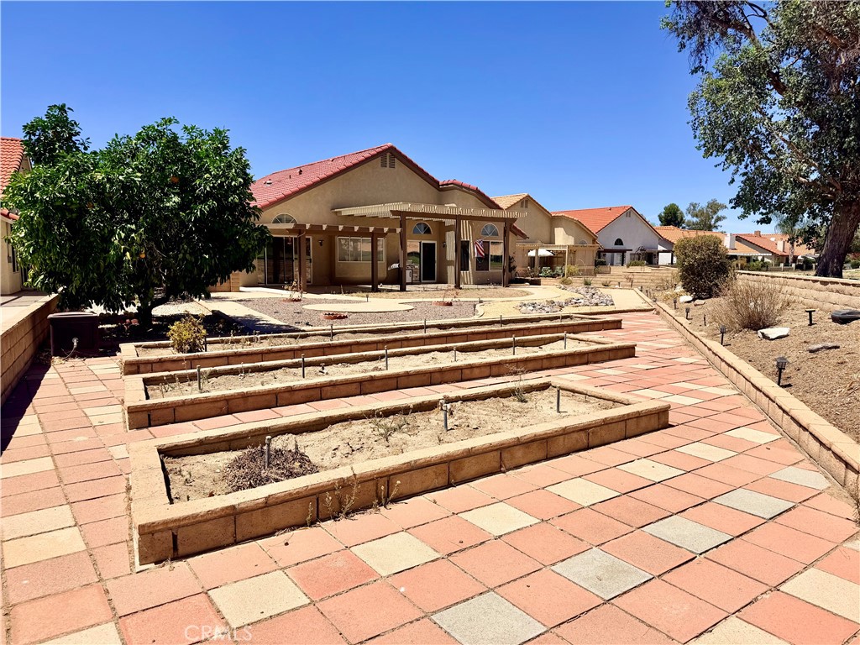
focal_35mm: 24
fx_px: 596
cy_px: 322
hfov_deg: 71.6
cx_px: 430
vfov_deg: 56.8
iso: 80
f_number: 1.78
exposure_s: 1/6711
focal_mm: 6.76
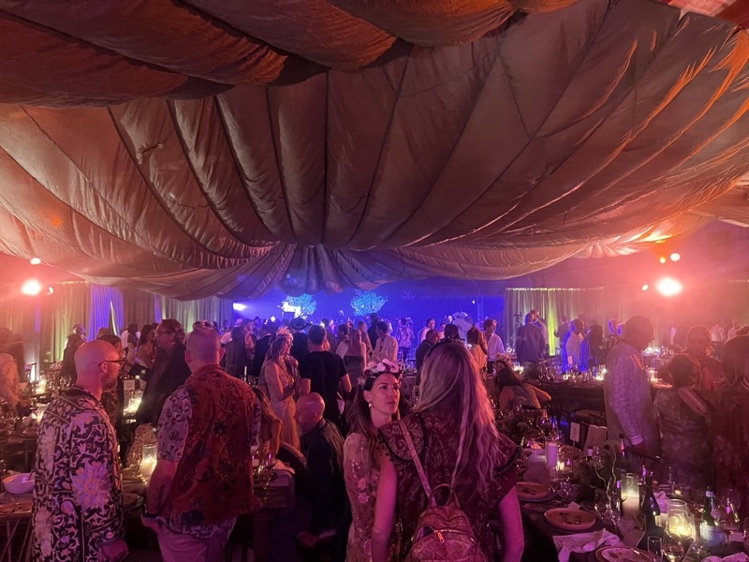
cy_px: 281
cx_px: 374
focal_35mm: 26
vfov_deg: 53.1
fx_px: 563
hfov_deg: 67.3
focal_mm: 5.7
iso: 800
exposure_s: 1/30
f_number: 1.5
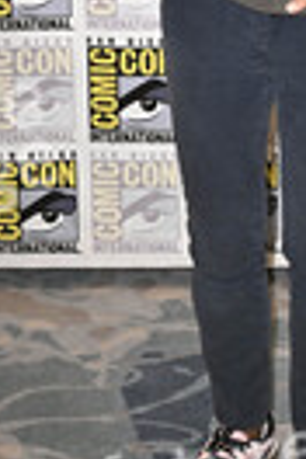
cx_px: 257
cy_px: -7
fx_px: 1351
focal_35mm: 106
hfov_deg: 12.8
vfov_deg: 18.7
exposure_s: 1/250
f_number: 6.3
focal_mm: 35
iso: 2000
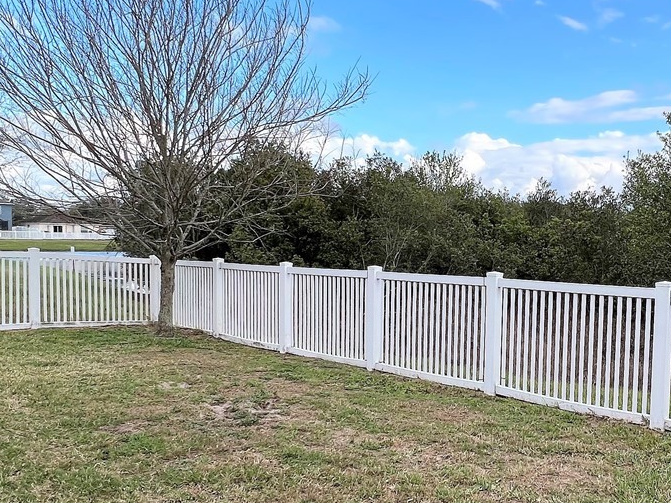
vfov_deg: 45.3
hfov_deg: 55.9
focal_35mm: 31
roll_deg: -1.3
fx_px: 601
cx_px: 491
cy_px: 287
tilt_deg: -4.3
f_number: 1.8
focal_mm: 1.57
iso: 32
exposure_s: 1/769
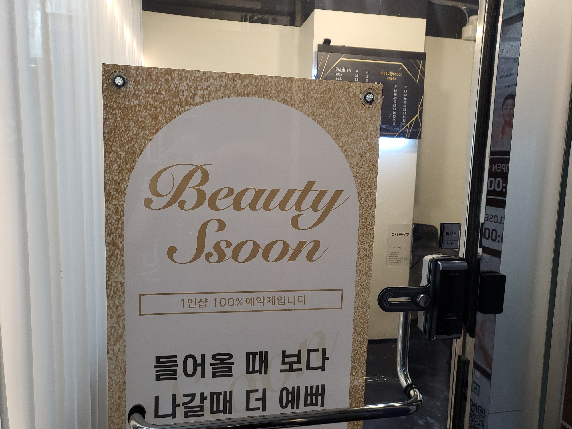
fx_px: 430
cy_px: 214
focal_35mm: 26
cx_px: 286
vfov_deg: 53.1
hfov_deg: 67.3
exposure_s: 1/60
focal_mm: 4.25
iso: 200
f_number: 1.8
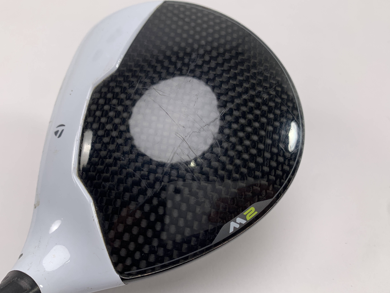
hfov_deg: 59.8
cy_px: 151
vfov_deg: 46.8
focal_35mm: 30
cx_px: 171
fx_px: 338
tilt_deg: -53.4
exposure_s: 1/178
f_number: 1.8
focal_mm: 4.25
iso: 25
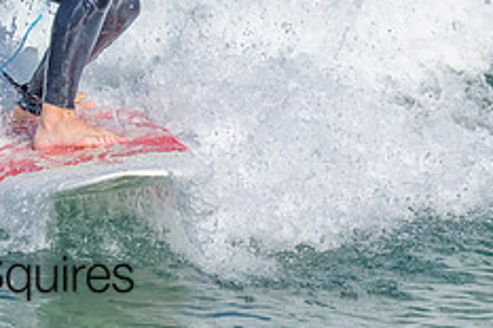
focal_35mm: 2517
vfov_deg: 0.5
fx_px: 34443
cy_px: -44
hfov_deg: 0.8
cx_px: 38
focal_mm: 800
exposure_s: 1/2000
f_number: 6.3
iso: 280
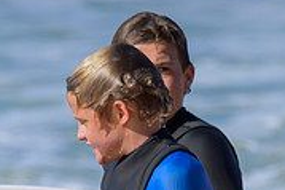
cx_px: 175
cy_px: 239
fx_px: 28181
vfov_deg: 0.4
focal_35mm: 3563
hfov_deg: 0.6
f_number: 6.3
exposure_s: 1/2000
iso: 360
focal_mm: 800
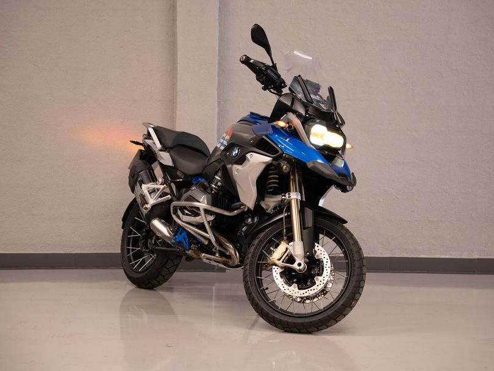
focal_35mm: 67
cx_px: 247
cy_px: 186
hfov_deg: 29.1
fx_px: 952
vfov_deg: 22.0
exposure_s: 1/100
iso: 2000
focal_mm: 61.6
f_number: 3.2
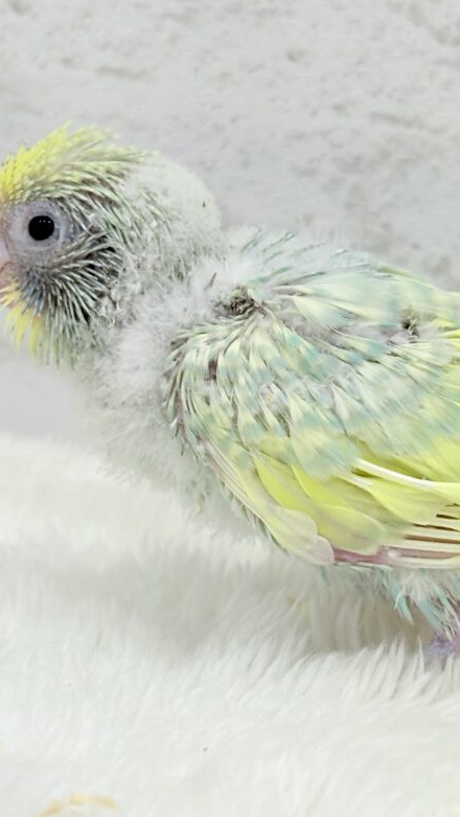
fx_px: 1884
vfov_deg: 24.4
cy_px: 375
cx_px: 363
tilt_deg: -13.4
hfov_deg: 13.9
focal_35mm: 87
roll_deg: -5.6
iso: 50
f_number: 1.6
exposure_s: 1/100
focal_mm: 5.96
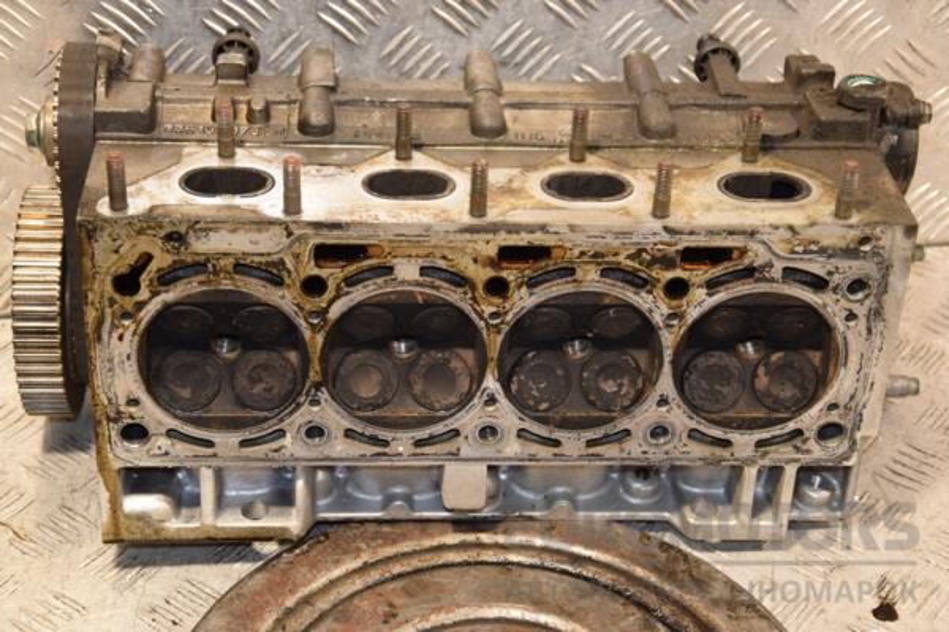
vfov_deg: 18.9
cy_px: 316
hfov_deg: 28.1
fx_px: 1898
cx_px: 474
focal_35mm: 72
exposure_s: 1/100
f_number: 4.8
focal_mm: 48
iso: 800
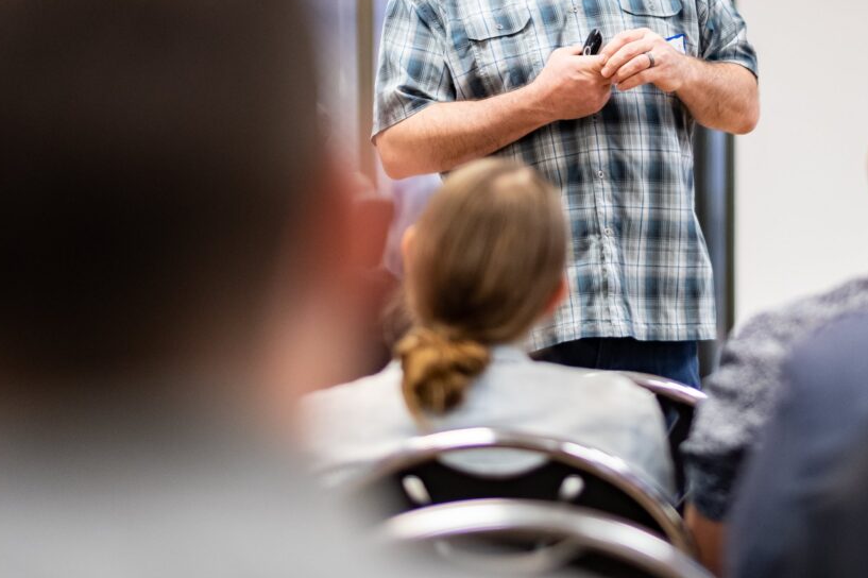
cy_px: 68
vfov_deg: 8.7
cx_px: 807
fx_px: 3808
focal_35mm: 158
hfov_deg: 12.9
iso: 640
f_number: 1.2
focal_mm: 56
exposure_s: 1/250
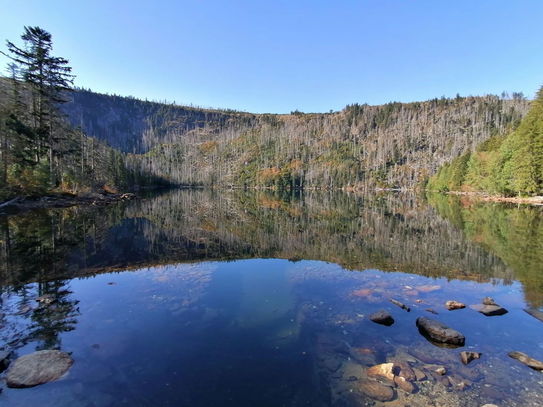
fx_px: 282
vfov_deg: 71.6
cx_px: 272
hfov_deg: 87.8
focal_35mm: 18
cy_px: 204
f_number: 2.4
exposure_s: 1/363
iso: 50
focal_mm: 2.7
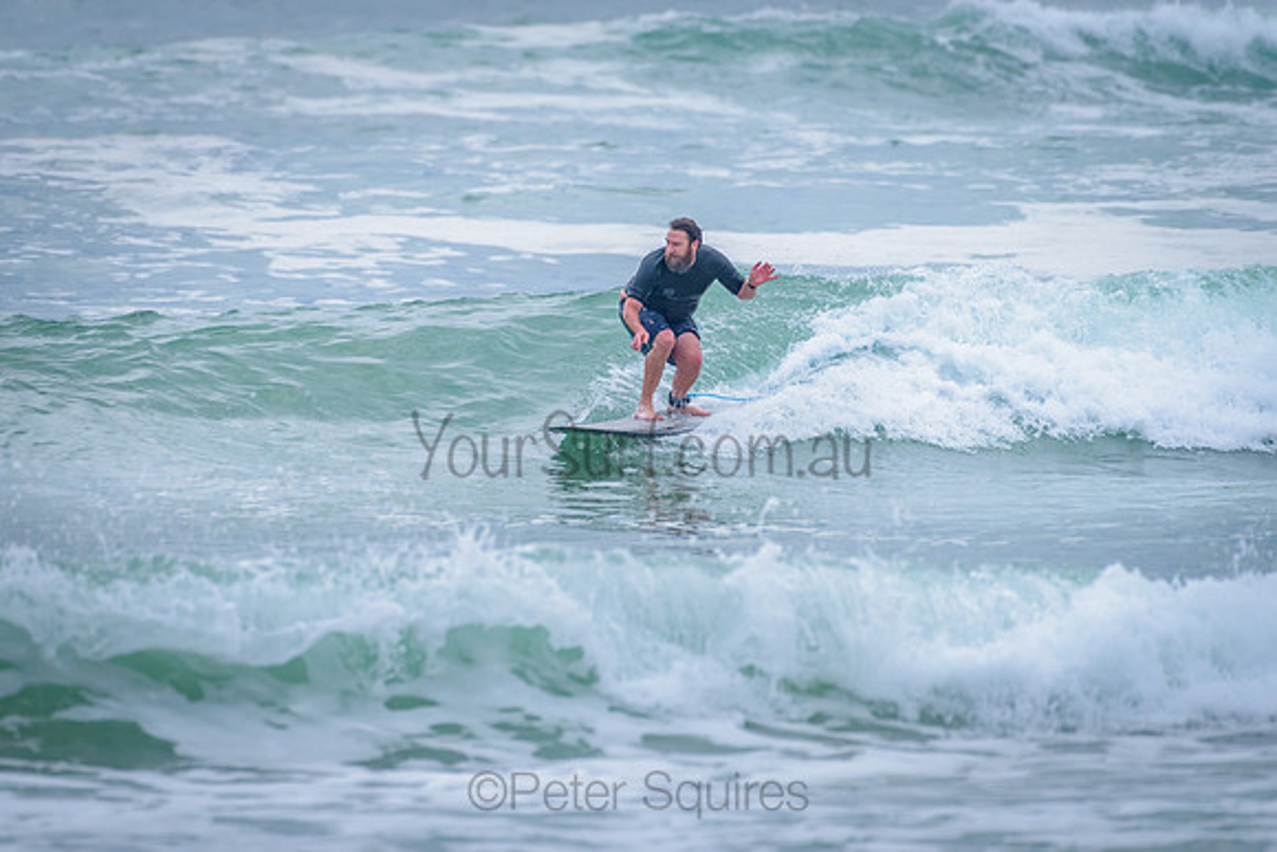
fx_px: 21746
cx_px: 587
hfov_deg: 3.4
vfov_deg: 2.2
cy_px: 333
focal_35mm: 613
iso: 800
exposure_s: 1/2000
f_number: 5.6
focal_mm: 500
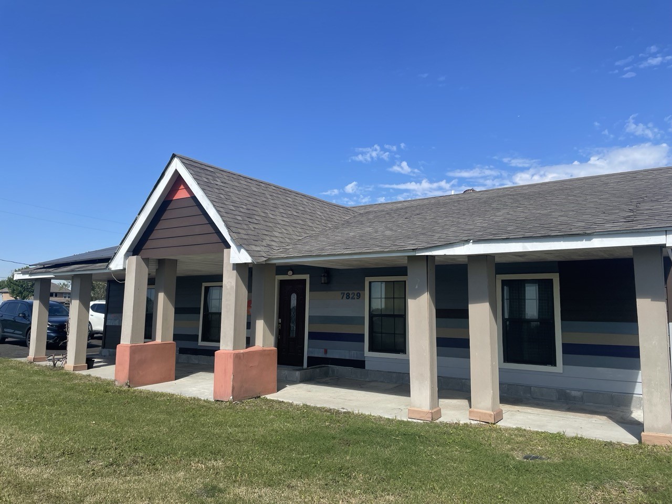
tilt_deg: +7.3
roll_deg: +0.0
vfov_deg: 53.1
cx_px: 336
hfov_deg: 67.3
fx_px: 505
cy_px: 252
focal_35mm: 26
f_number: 1.6
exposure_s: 1/3040
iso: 32
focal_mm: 4.2
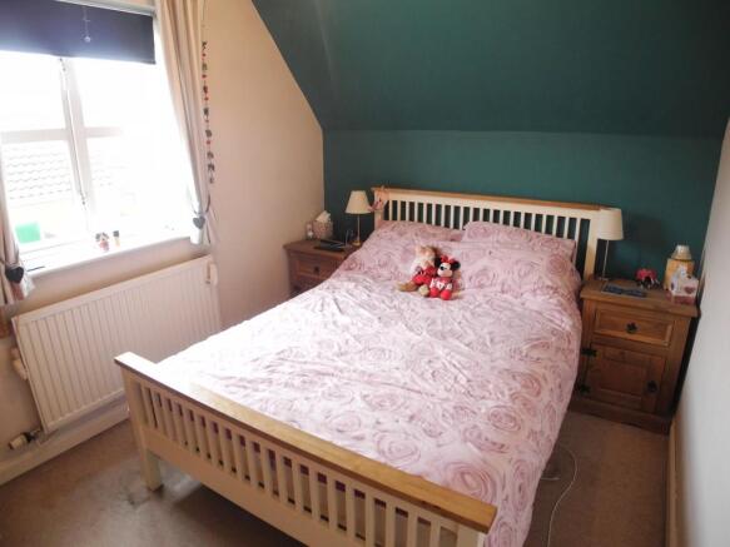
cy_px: 274
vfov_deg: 49.7
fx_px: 590
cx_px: 365
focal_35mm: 28
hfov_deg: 63.5
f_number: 2.8
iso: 400
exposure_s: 1/20.7
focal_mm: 6
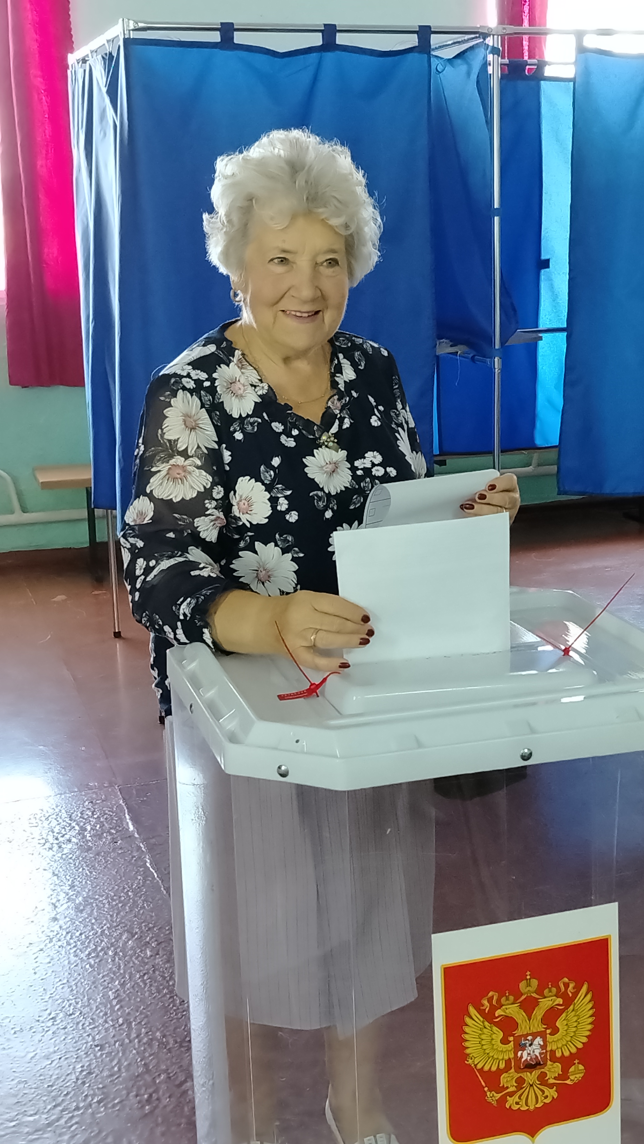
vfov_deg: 39.2
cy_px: 565
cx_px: 434
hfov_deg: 22.5
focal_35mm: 53
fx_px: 1609
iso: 866
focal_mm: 5.25
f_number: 1.75
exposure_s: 1/33.3
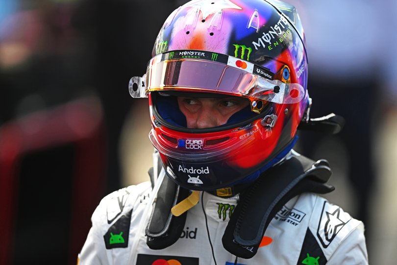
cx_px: 198
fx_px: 4411
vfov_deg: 3.4
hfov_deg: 5.2
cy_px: 132
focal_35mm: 400
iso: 200
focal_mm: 400
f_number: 2.8
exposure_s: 1/2000
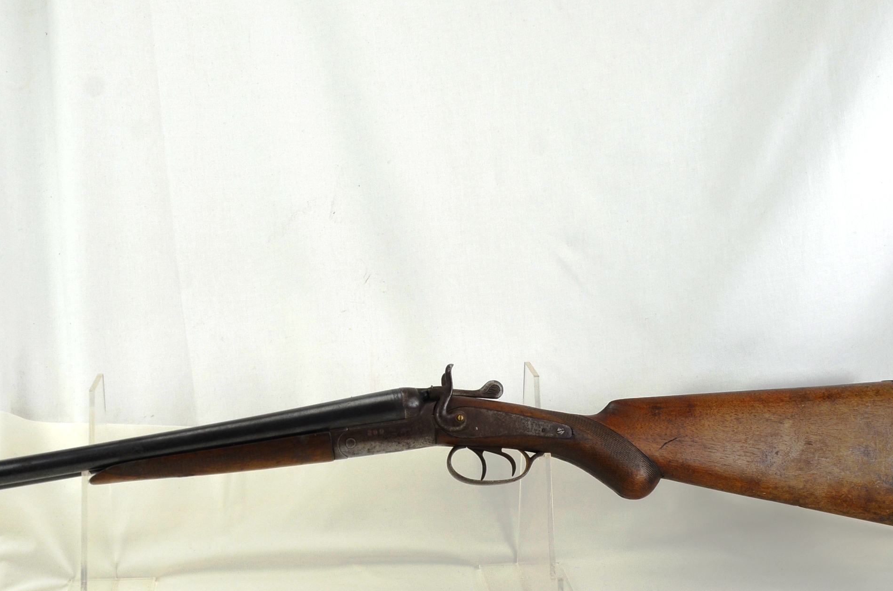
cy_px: 376
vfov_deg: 30.9
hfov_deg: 45.3
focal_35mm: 43
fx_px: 1064
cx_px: 354
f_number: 5.6
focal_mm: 22
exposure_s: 1/125
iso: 280
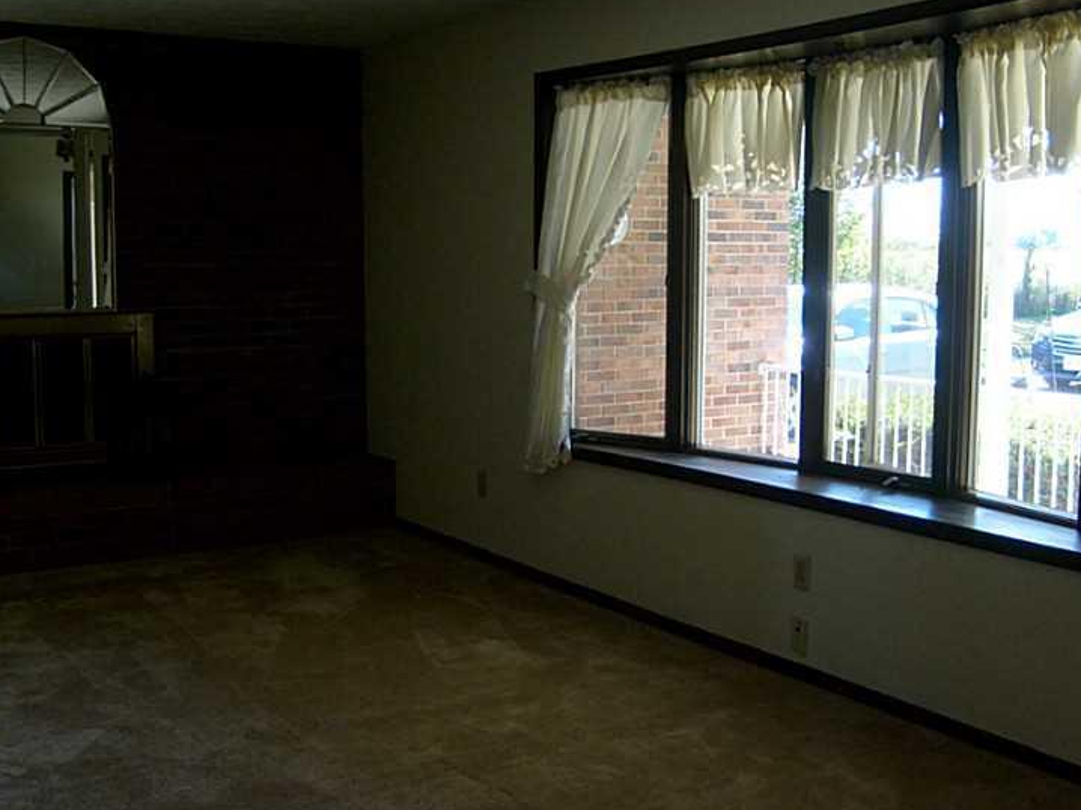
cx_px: 565
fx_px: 1217
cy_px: 387
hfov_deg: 47.9
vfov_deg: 36.8
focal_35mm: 39
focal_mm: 5.8
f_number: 2.8
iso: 80
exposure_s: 1/60
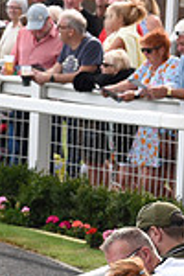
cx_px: -333
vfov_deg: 4.3
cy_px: 247
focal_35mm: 483
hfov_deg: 2.8
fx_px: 3703
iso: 500
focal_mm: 125
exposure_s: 1/800
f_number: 5.6
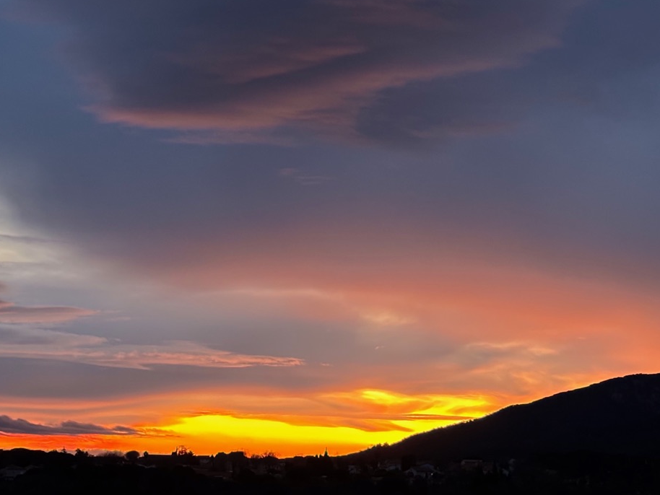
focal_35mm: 91
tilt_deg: +10.8
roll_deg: -1.8
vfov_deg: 16.1
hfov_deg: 21.5
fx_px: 1735
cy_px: 112
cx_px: 246
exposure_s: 1/25
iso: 320
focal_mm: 5.96
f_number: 1.6
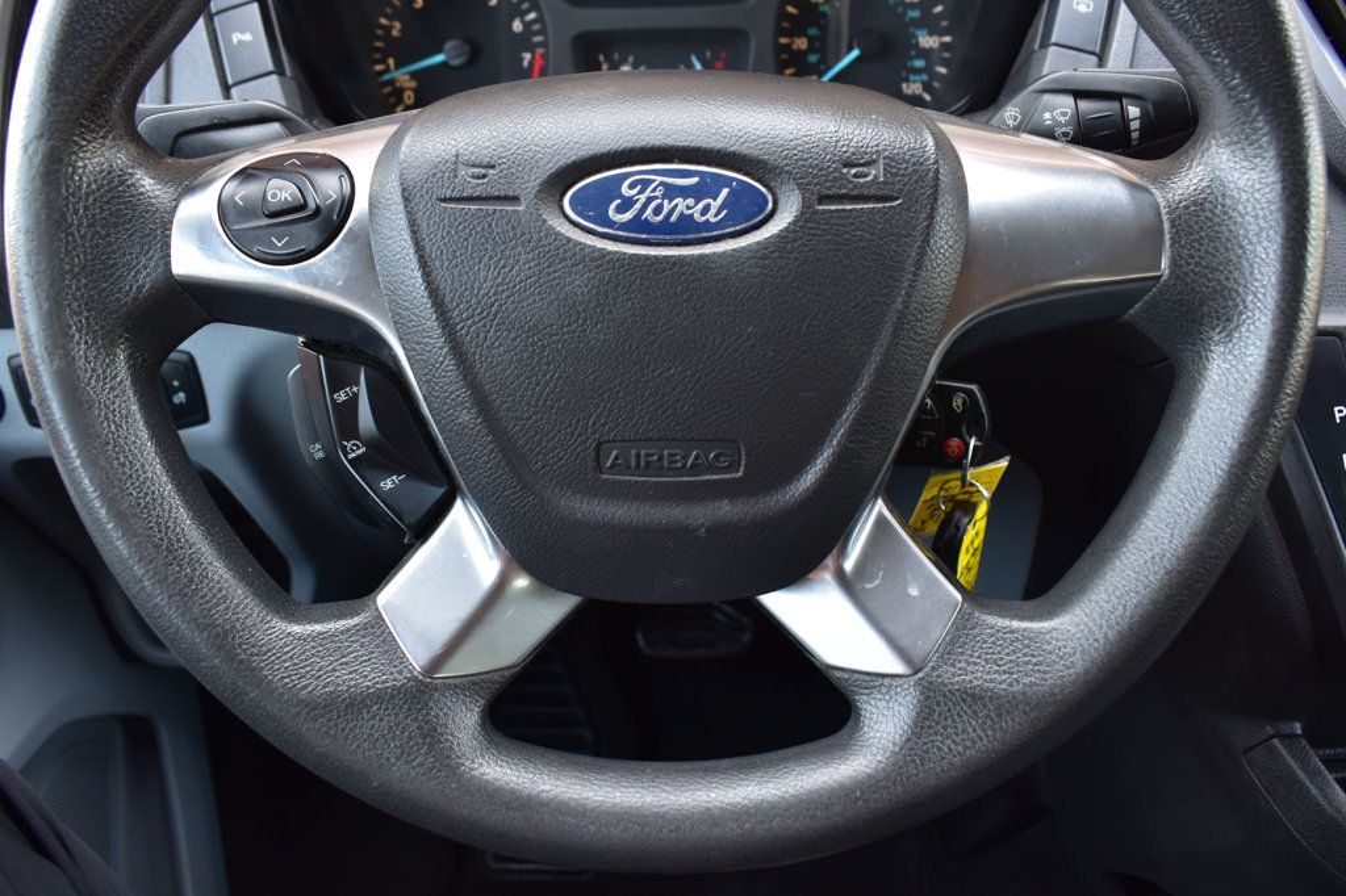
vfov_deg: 43.6
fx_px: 1121
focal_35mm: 30
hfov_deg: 61.9
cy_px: 448
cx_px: 673
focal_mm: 20
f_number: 6.3
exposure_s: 1/20
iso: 400
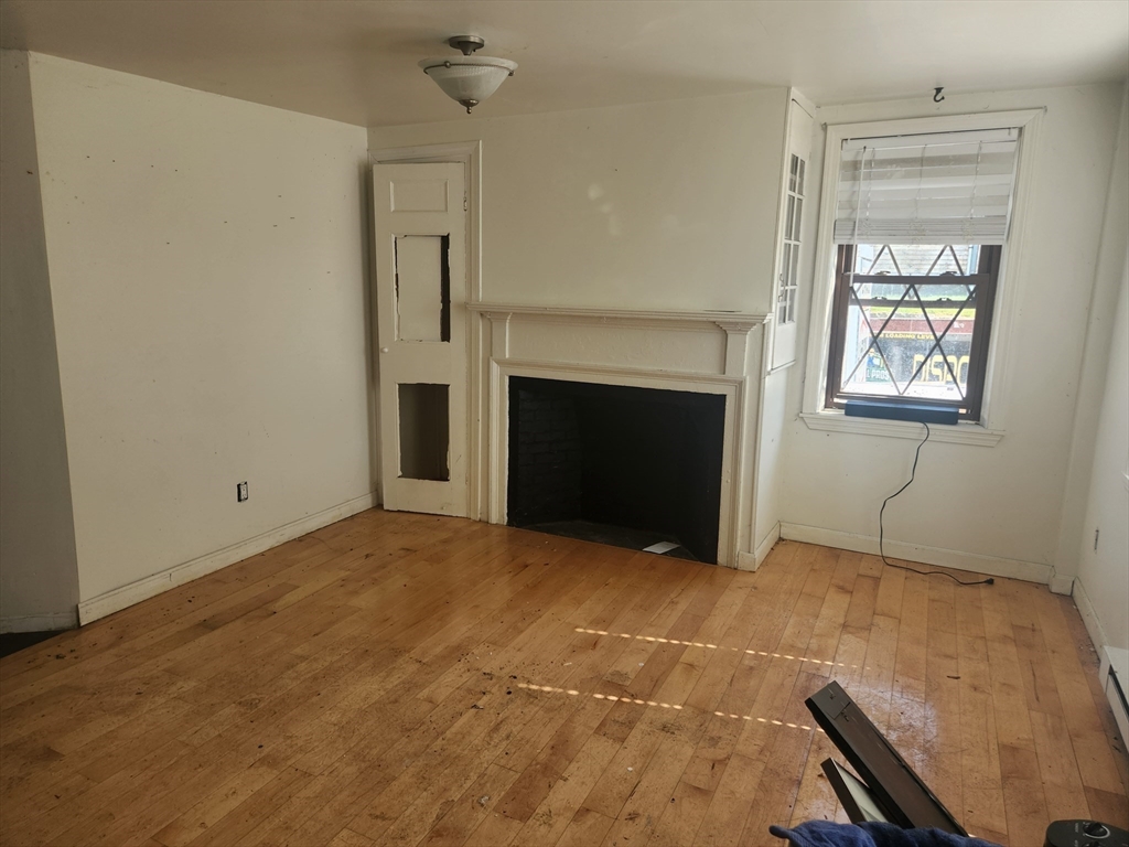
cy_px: 424
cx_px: 564
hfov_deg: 73.9
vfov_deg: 58.9
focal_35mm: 23
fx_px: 750
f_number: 1.8
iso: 50
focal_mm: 5.4
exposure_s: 1/180
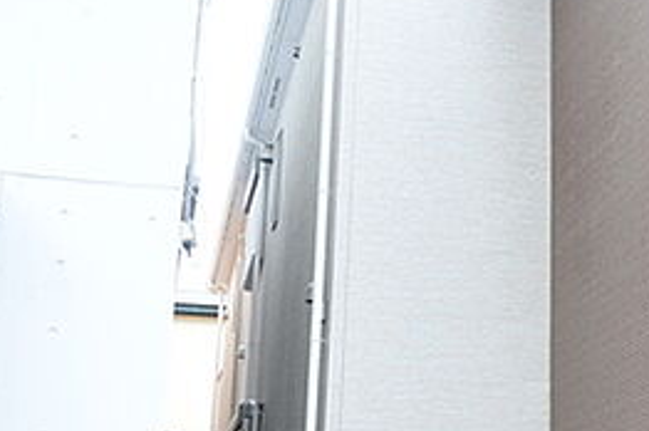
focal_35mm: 66
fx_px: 1188
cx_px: 701
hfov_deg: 28.0
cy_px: 253
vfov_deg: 20.5
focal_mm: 10
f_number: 3.5
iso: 250
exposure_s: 1/125
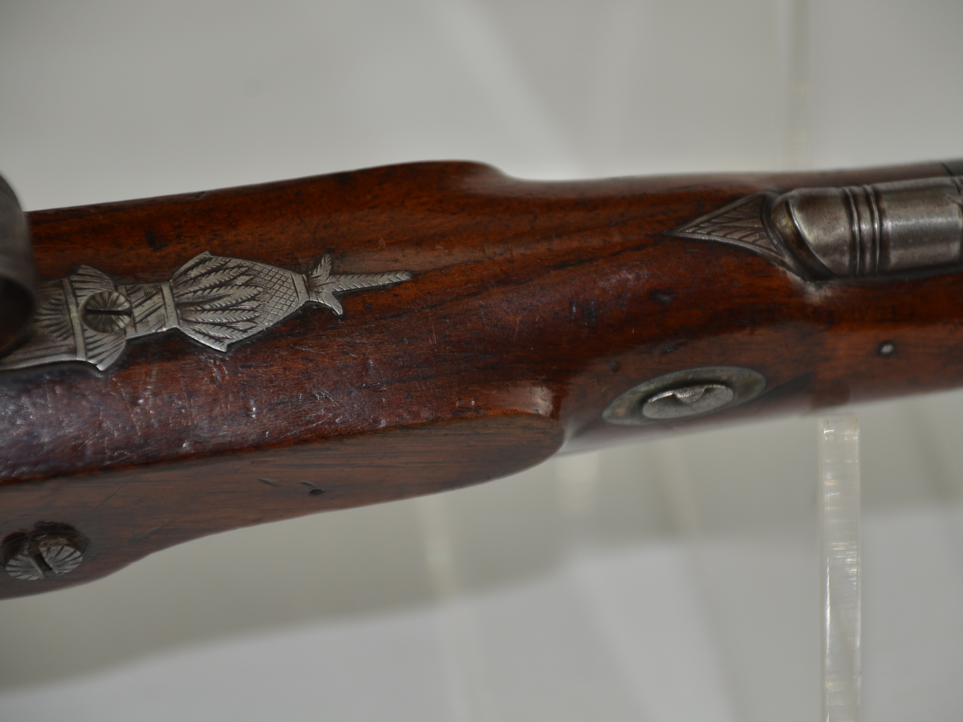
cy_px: 361
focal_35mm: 221
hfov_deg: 9.0
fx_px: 6135
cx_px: 497
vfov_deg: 6.7
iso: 200
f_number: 5.6
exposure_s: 1/125
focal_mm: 135
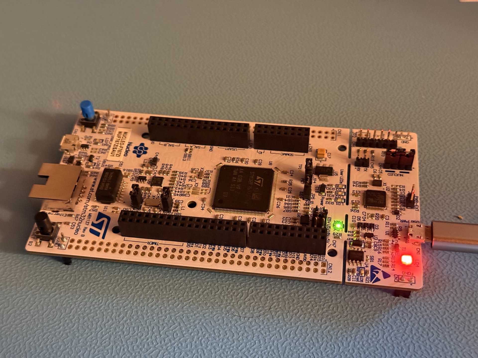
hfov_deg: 39.7
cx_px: 239
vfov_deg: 30.3
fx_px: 663
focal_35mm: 48
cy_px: 179
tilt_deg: -49.5
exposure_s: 1/25
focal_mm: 6.76
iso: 640
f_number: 1.78
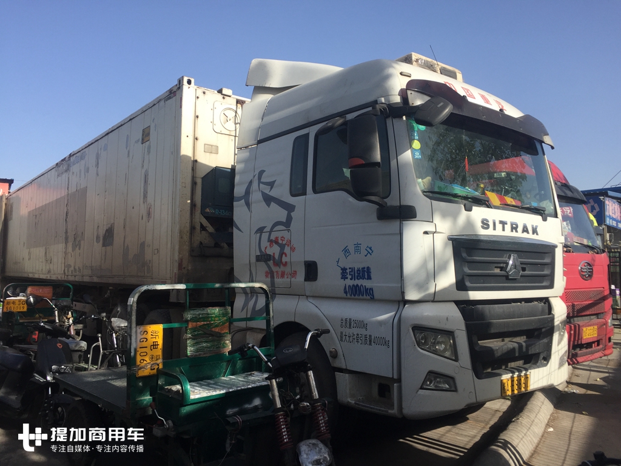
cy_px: 233
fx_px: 520
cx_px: 310
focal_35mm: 29
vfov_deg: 48.2
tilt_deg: +8.3
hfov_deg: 61.7
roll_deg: +1.2
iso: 32
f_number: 2.2
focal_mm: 4.15
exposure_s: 1/1412
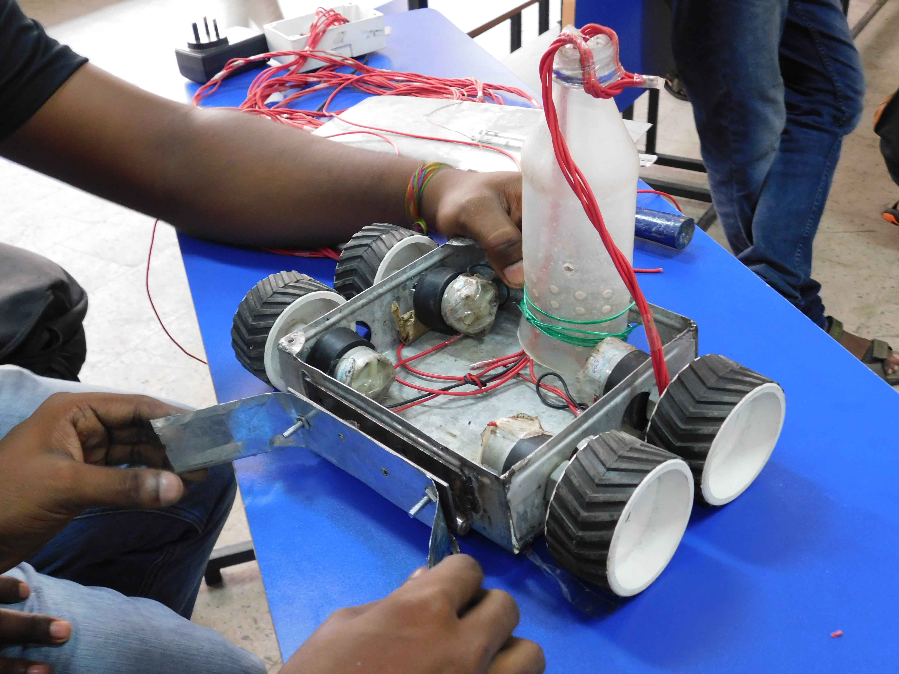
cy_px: 337
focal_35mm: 40
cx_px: 450
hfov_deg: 46.8
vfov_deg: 36.0
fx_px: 1039
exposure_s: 1/10
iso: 400
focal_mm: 7.1
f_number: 3.6
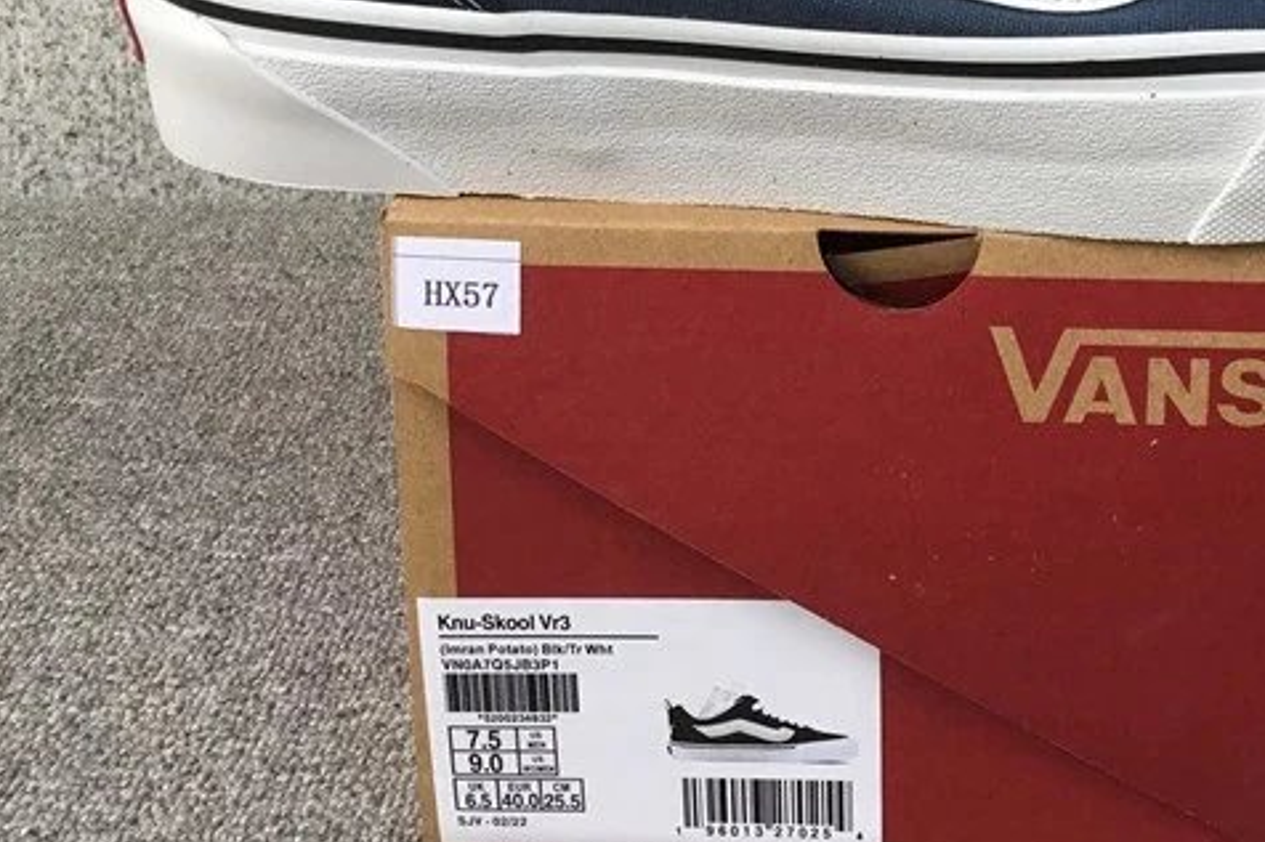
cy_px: 124
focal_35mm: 61
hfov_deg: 32.3
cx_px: 951
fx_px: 2143
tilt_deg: -18.2
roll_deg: -1.0
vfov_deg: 21.8
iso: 25
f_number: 2.4
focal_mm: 3.3
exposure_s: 1/341
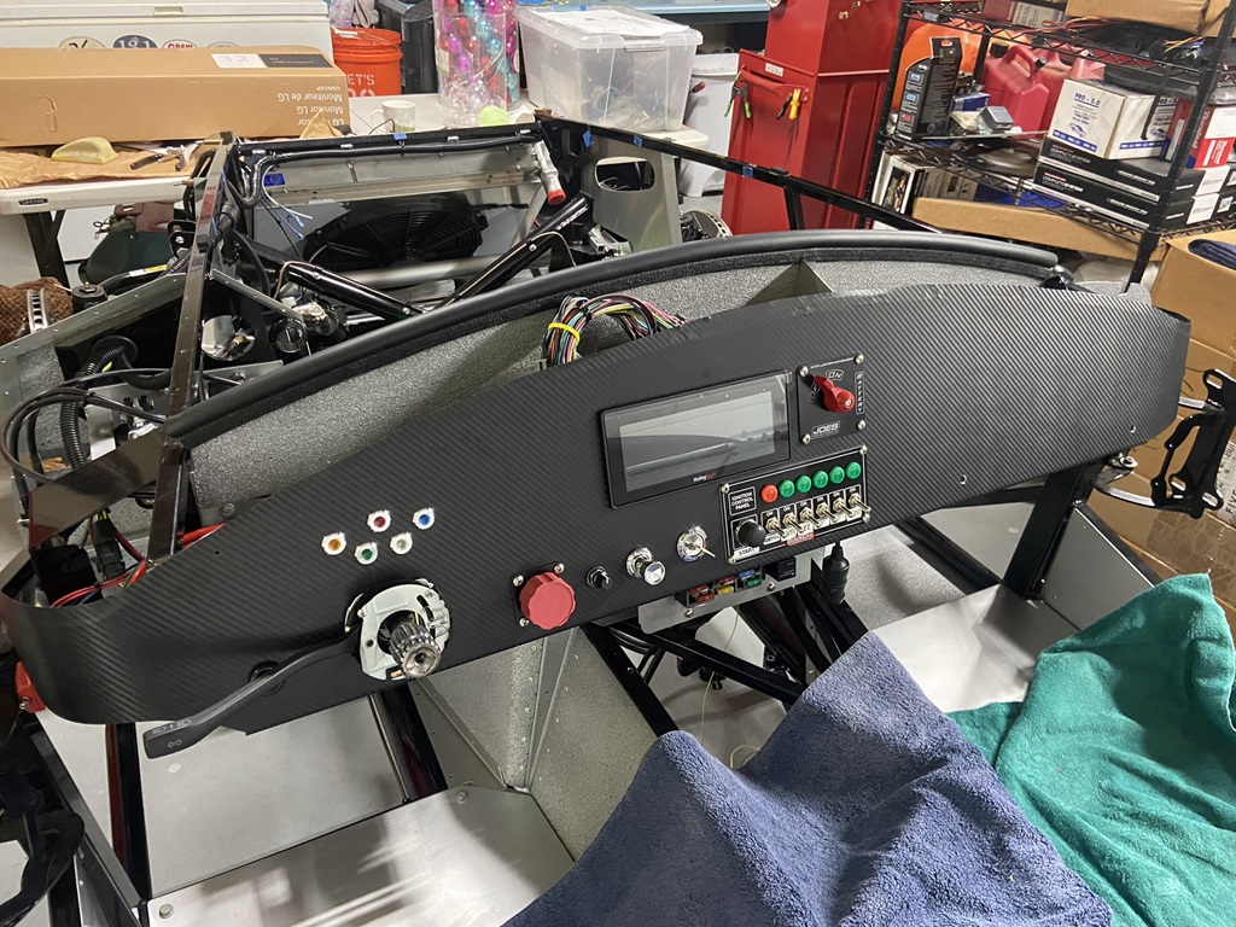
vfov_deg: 53.1
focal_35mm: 26
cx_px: 618
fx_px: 928
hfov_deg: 67.3
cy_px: 464
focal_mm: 4.25
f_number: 1.8
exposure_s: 1/40
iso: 640
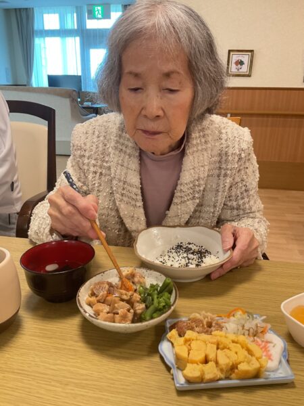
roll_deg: -0.7
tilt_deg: -17.7
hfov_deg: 48.2
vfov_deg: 61.7
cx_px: 152
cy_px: 203
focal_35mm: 29
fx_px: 340
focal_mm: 3
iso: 100
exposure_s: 1/60
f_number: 1.8
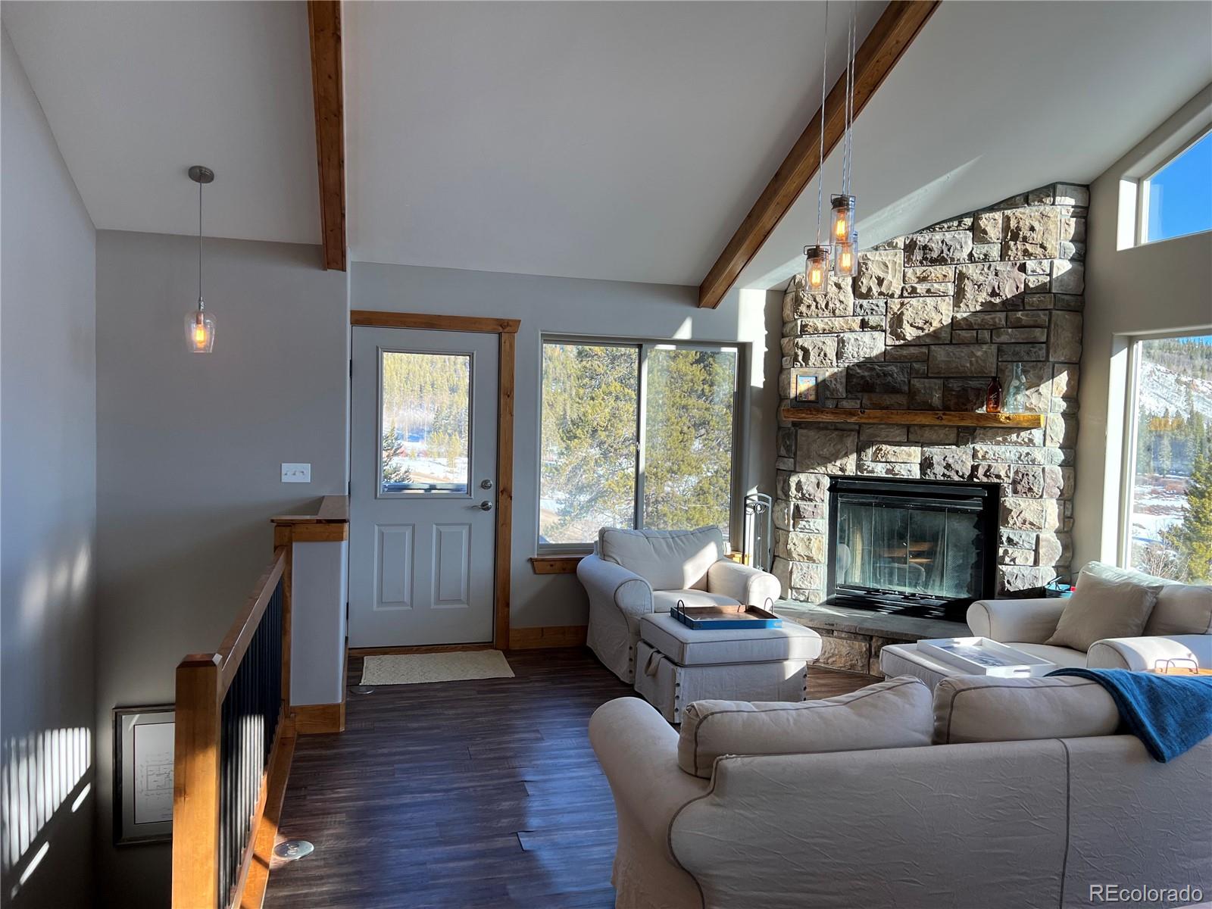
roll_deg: -1.3
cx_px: 606
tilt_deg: -2.3
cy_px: 454
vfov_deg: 53.1
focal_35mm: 26
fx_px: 910
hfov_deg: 67.3
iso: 50
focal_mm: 5.7
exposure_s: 1/419
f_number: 1.5
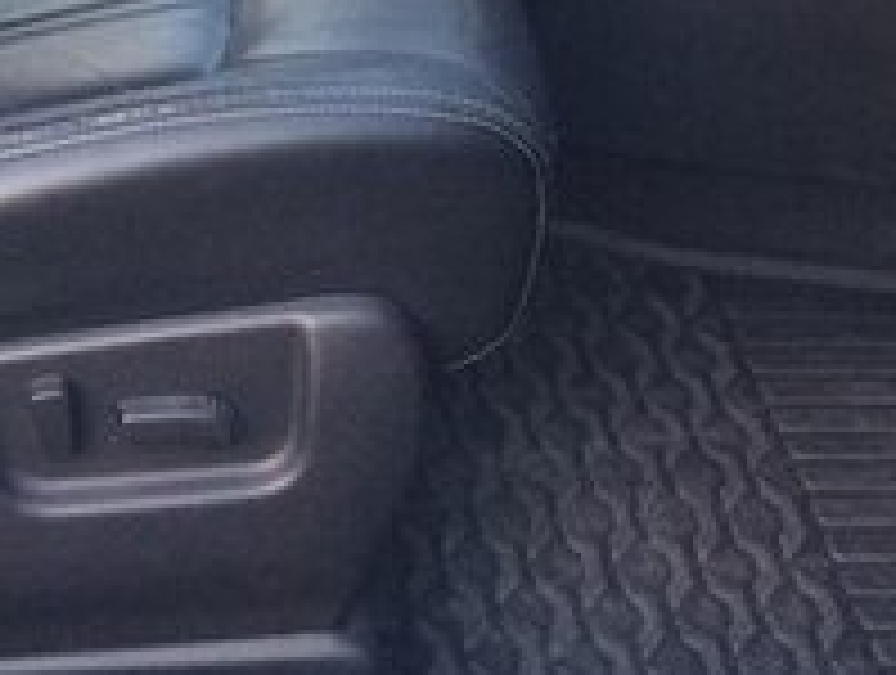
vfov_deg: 14.4
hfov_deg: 19.5
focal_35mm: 96
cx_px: -104
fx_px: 2489
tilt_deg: -21.8
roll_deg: +0.7
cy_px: -349
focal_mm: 4.15
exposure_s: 1/33
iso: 64
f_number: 2.2
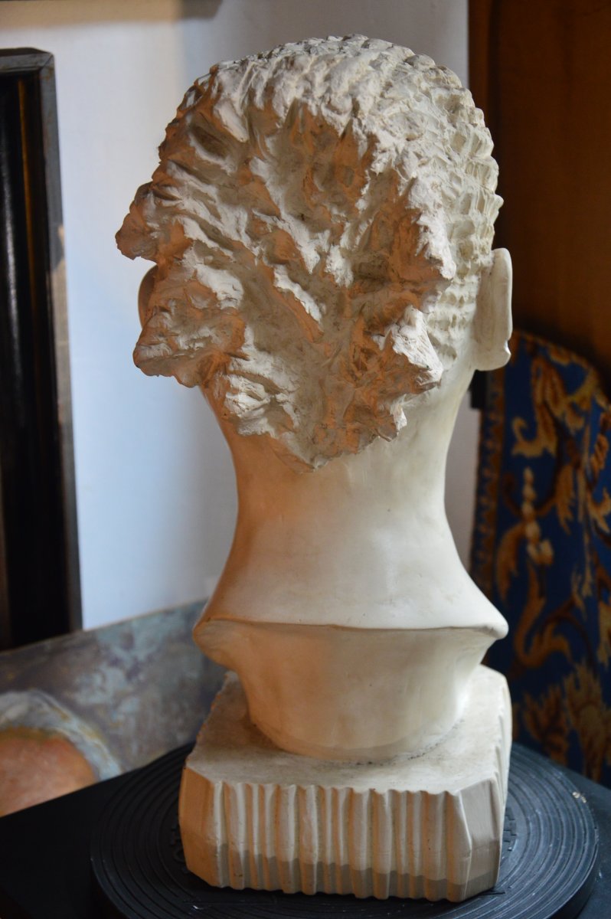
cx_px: 306
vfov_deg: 31.9
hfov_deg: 21.5
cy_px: 460
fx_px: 1607
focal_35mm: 63
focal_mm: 42
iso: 800
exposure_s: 1/30
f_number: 4.8
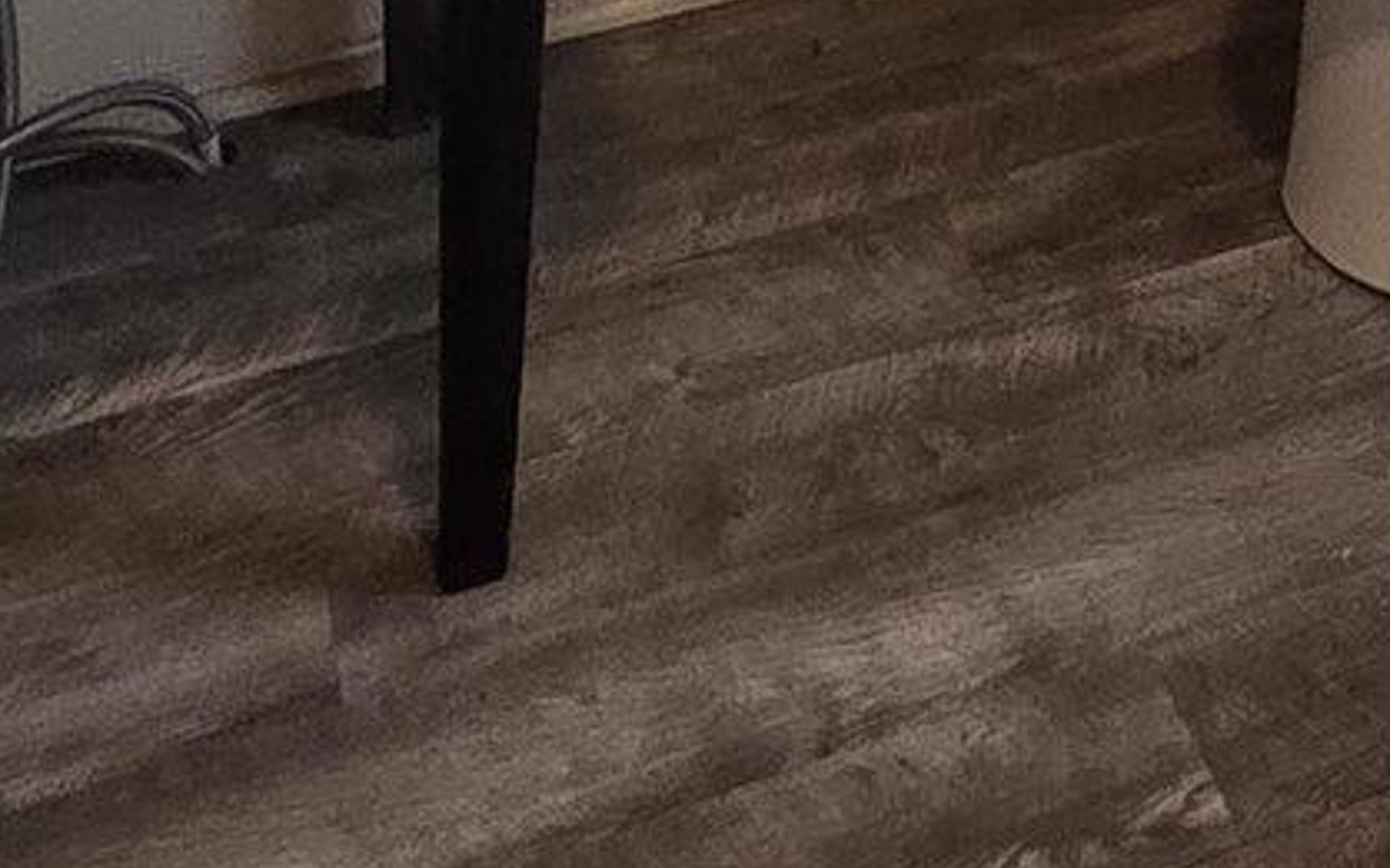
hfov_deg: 23.6
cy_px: -1753
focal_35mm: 76
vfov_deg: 11.0
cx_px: 1856
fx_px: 2878
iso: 250
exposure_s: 1/120
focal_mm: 2.2
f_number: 2.2
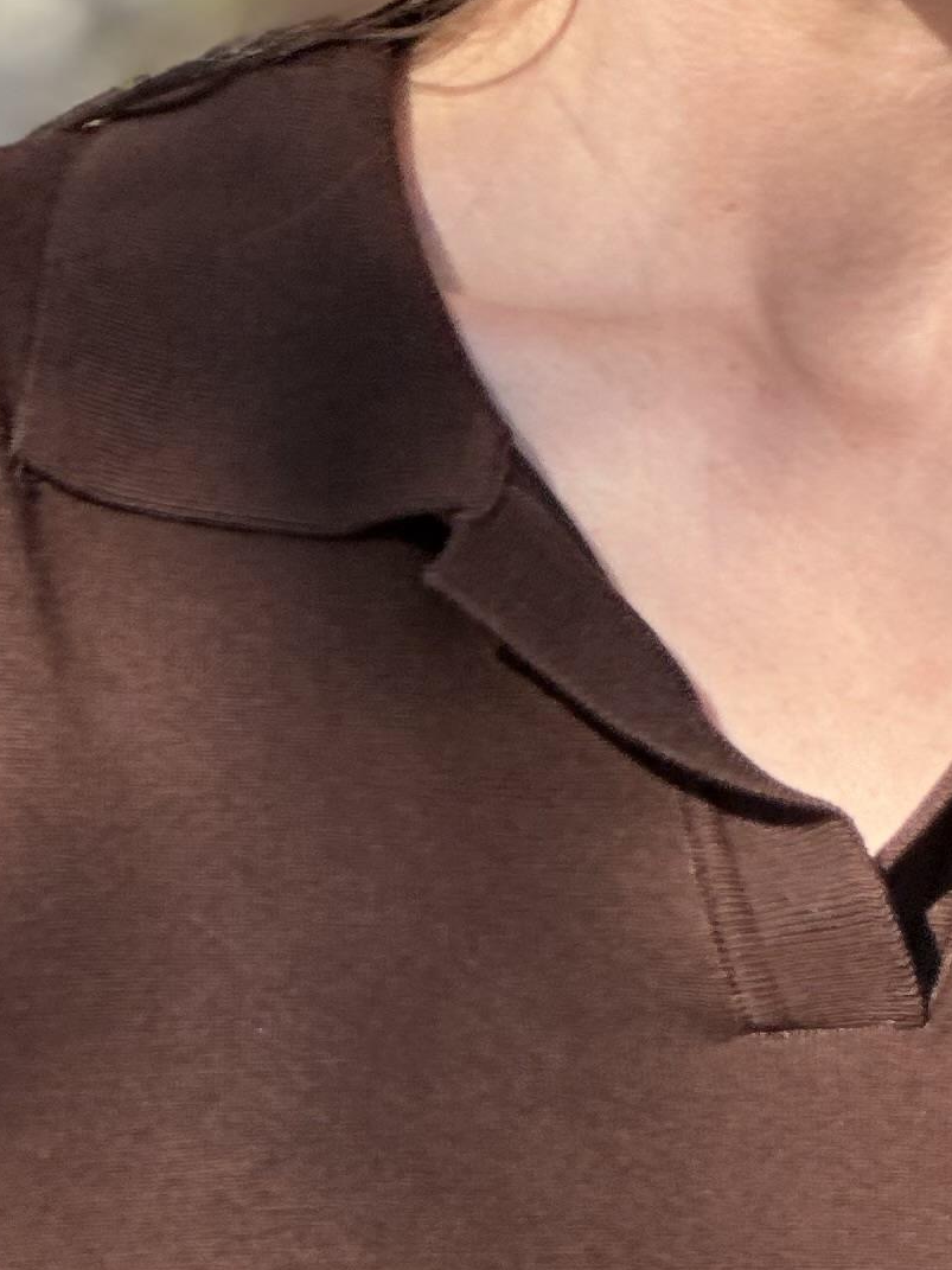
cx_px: 812
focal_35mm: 290
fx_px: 10636
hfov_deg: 5.1
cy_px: 2363
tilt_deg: -13.6
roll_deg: -0.2
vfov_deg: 6.7
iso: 32
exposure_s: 1/174
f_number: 2.8
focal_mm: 9
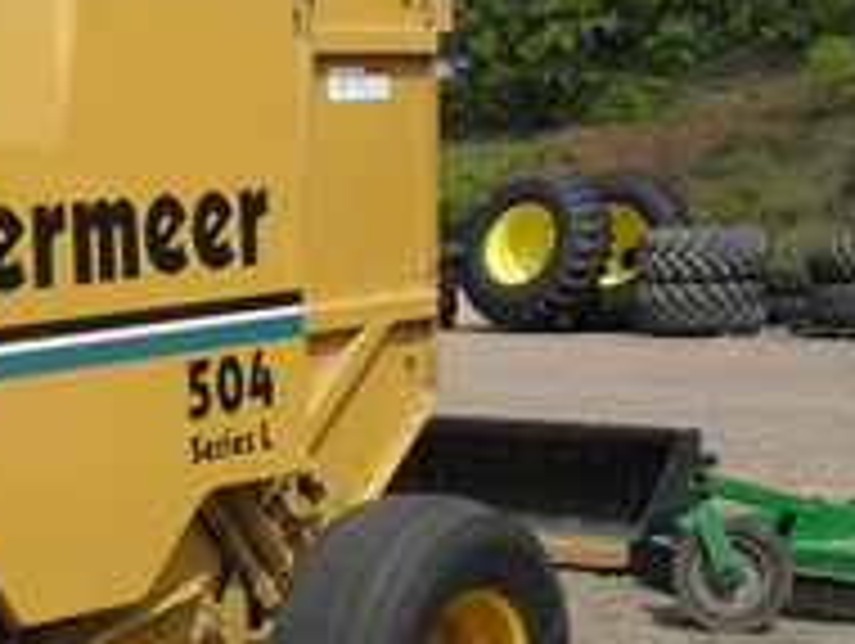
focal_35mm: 100
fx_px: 2473
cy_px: 302
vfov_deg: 14.8
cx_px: -140
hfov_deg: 18.7
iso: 100
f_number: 8.4
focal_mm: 6.3
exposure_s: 1/250
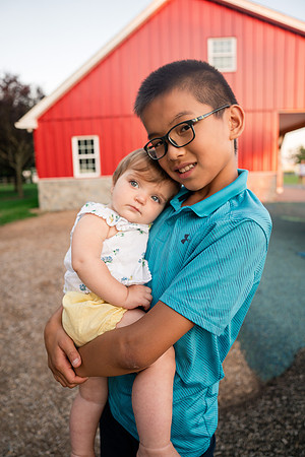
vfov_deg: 73.7
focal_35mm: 24
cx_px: 152
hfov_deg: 53.1
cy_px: 228
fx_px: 305
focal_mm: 24
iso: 400
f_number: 2.8
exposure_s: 1/125
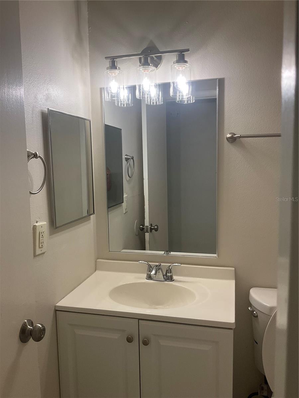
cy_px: 199
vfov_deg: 61.7
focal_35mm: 29
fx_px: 334
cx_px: 150
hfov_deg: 48.2
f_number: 1.8
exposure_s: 1/60
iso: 40
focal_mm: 3
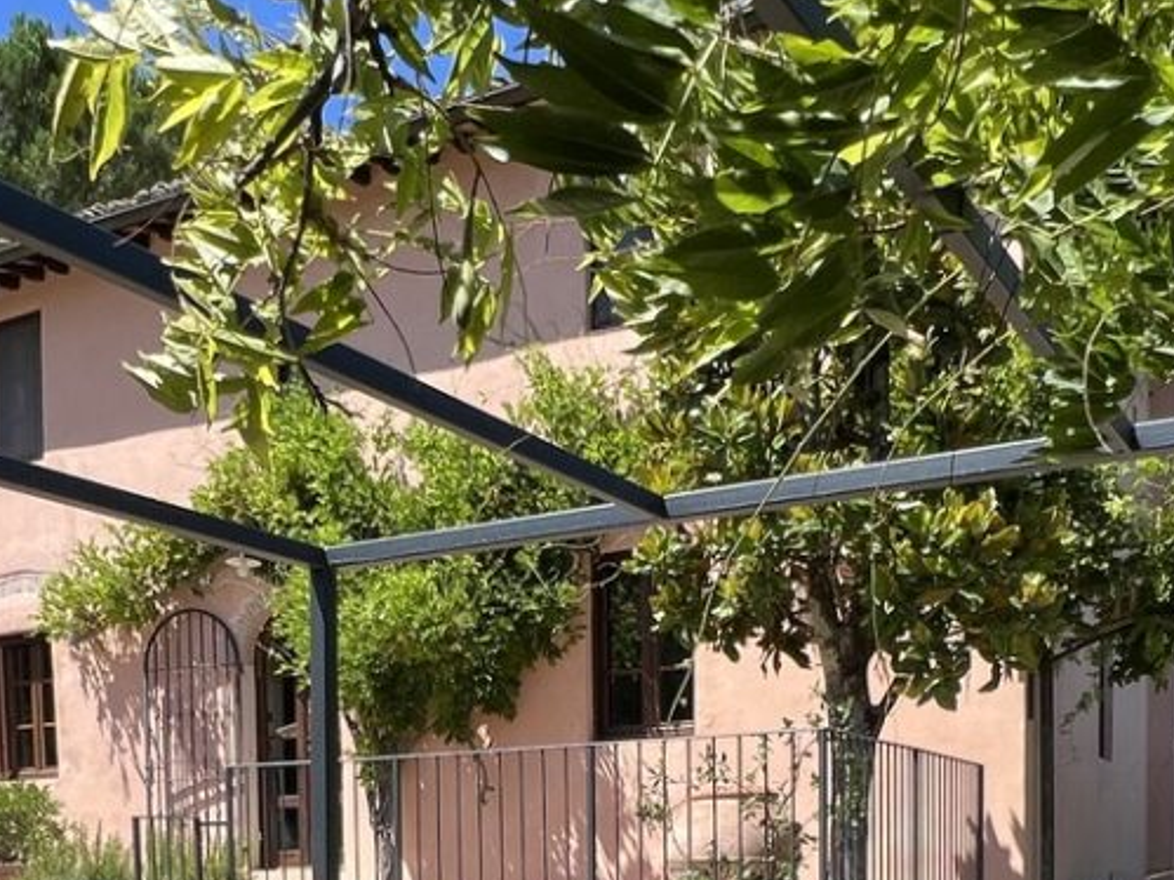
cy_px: 953
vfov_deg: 32.0
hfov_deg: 46.8
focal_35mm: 40
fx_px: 1356
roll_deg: +1.2
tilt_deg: -2.4
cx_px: 548
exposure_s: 1/1468
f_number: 1.8
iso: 32
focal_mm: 1.57
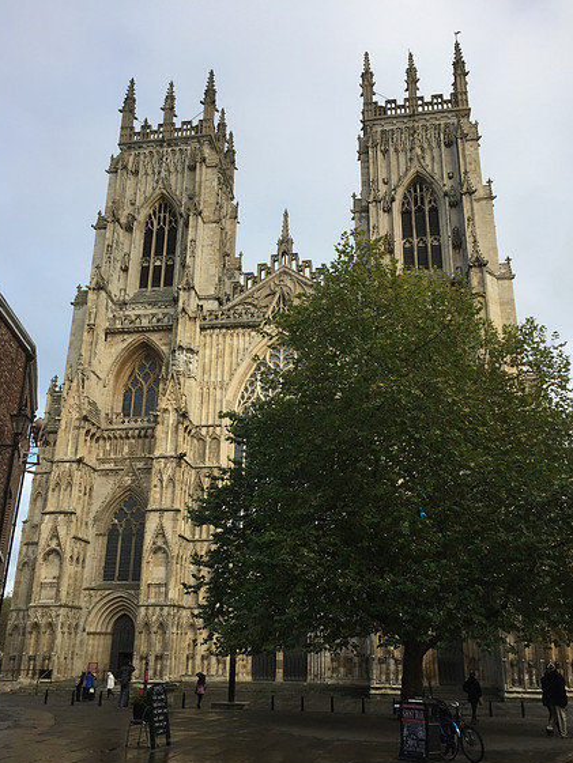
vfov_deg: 59.9
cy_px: 392
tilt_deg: +21.9
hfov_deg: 46.8
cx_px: 281
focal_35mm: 30
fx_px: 662
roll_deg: -1.0
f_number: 2.2
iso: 32
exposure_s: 1/807
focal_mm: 4.15
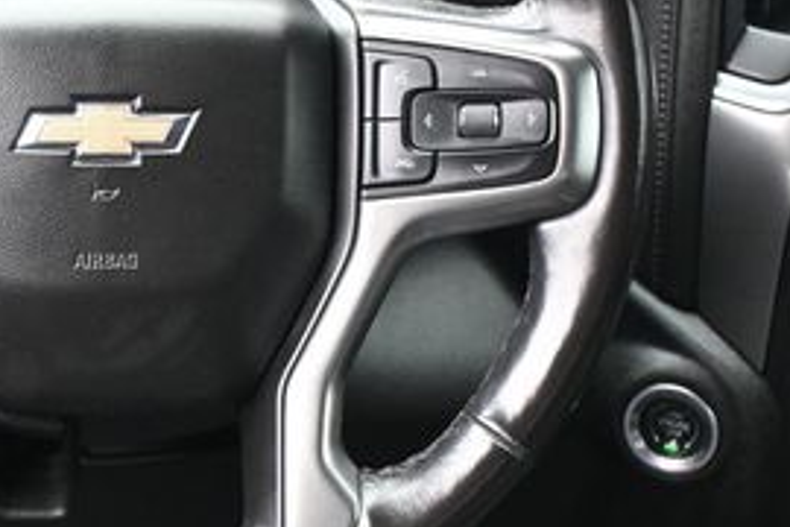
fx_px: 2141
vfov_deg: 14.0
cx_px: 114
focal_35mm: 98
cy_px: 132
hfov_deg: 20.6
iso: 720
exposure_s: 1/125
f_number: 4.5
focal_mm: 27.5
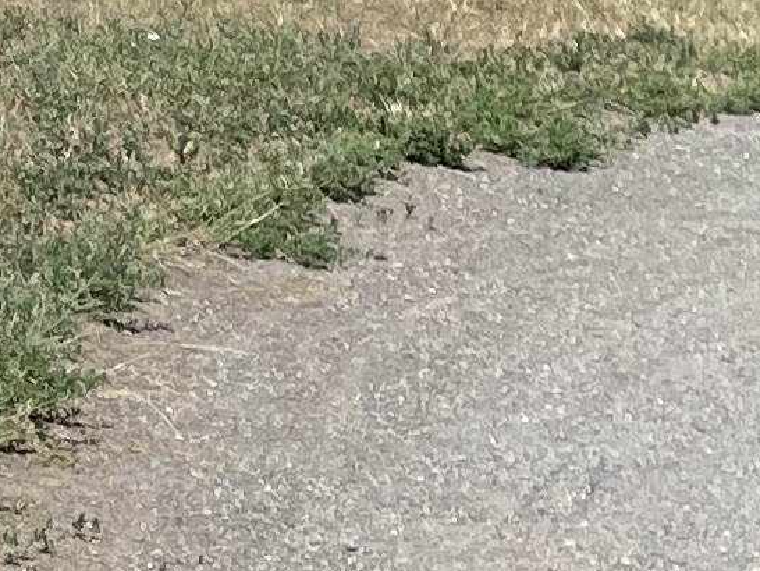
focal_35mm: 192
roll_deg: +0.6
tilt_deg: -5.2
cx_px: -1365
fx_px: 4217
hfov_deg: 8.8
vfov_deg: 7.7
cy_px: -125
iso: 32
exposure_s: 1/3610
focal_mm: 4.2
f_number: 1.6
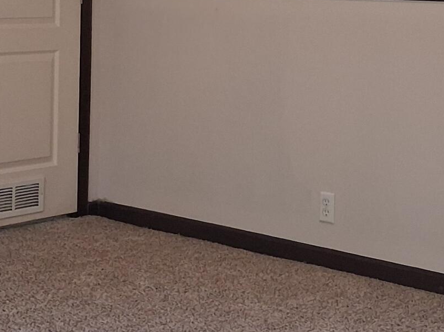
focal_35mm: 101
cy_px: -13
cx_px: 178
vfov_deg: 14.4
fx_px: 1295
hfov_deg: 19.4
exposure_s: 1/60
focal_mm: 4
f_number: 1.8
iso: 320
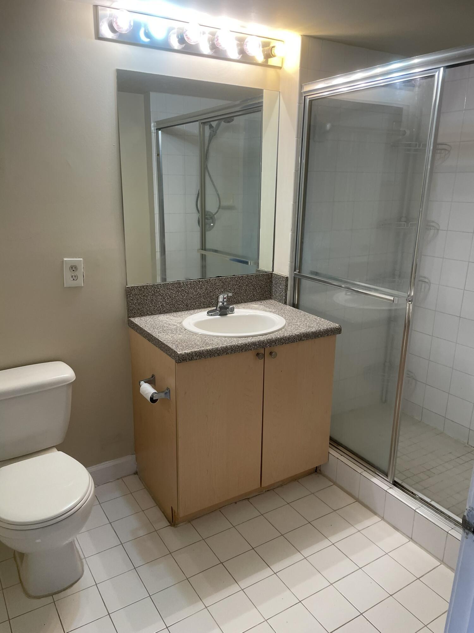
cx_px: 237
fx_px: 475
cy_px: 316
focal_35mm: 26
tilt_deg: -14.5
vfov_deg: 67.3
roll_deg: -1.6
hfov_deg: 53.1
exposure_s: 1/120
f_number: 1.6
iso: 100
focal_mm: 4.2
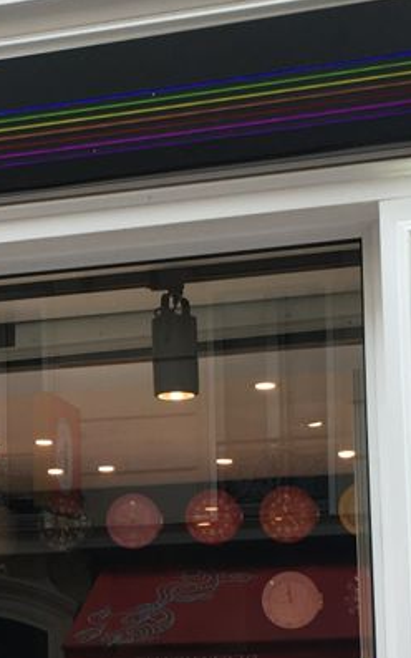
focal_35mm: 99
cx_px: -46
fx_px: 1775
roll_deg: +1.0
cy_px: 497
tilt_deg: +8.0
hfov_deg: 13.0
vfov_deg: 20.8
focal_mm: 4.15
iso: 25
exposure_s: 1/100
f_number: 2.2
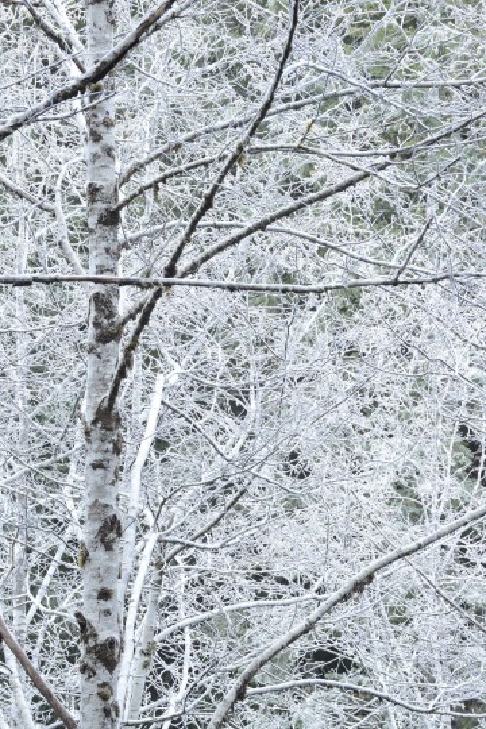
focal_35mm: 200
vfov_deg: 10.3
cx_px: 243
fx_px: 4050
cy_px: 364
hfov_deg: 6.9
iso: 250
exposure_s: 1/2
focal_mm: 200
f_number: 18
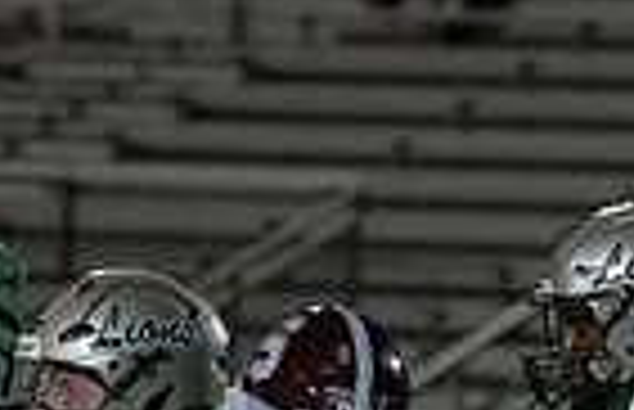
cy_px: 723
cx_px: 16
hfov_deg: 2.1
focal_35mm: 978
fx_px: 17055
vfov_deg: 1.4
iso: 16000
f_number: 5.6
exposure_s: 1/1250
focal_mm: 196
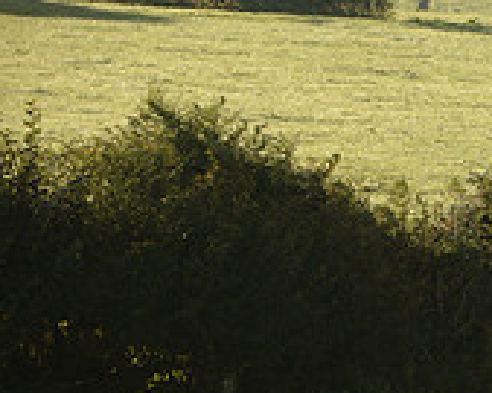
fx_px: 9372
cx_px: 827
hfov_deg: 3.0
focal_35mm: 644
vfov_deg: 2.4
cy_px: 137
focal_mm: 200
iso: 1600
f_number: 13
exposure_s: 1/1000
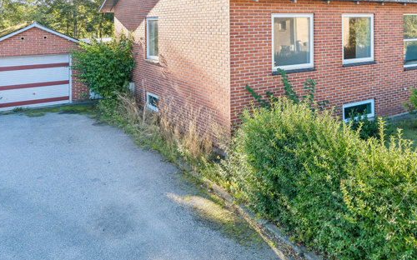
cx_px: 260
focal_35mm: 31
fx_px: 352
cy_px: 55
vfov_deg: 39.1
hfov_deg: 60.5
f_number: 4.5
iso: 400
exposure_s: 1/640
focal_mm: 19
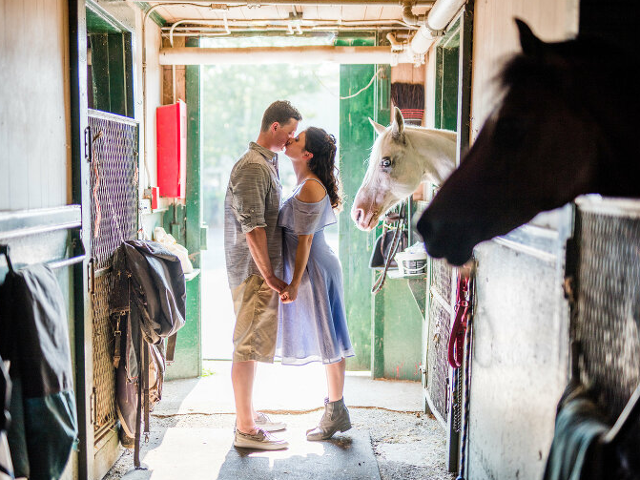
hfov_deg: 34.9
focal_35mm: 55
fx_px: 1017
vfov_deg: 26.6
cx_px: 307
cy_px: 239
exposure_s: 1/800
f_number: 1.4
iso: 125
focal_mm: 50
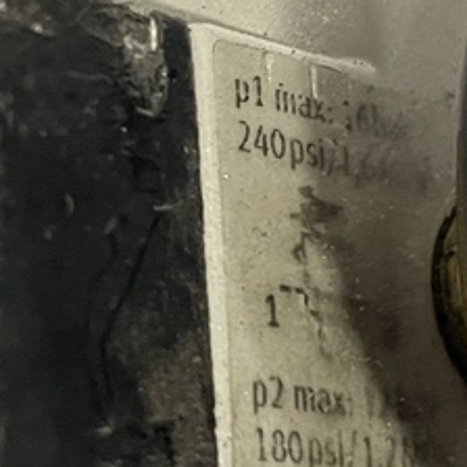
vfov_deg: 40.2
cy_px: 329
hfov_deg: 40.4
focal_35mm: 41
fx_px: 626
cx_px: 311
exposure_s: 1/60
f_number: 1.6
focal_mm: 4.2
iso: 400
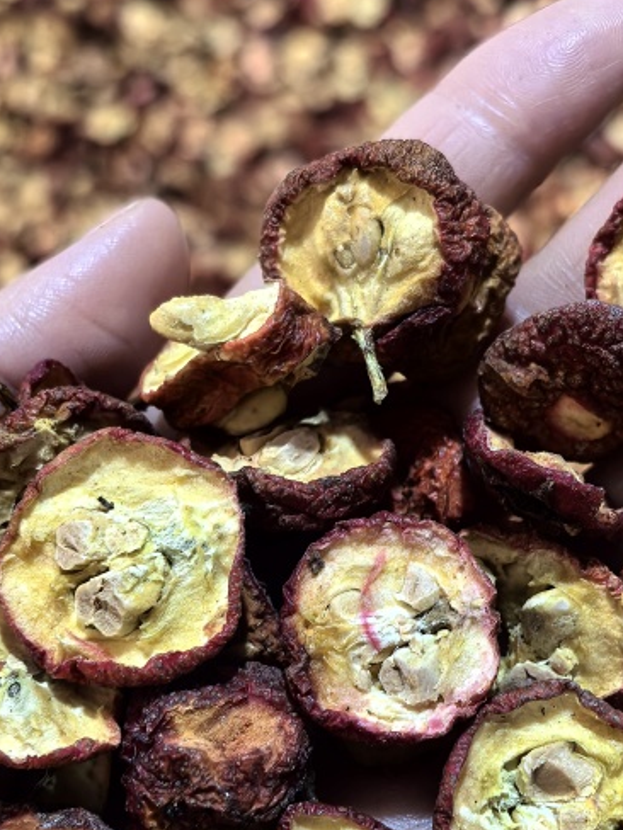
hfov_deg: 24.8
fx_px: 1416
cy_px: 583
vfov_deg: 32.3
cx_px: 354
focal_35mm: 59
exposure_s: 1/33.3
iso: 400
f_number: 2
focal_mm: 6.35
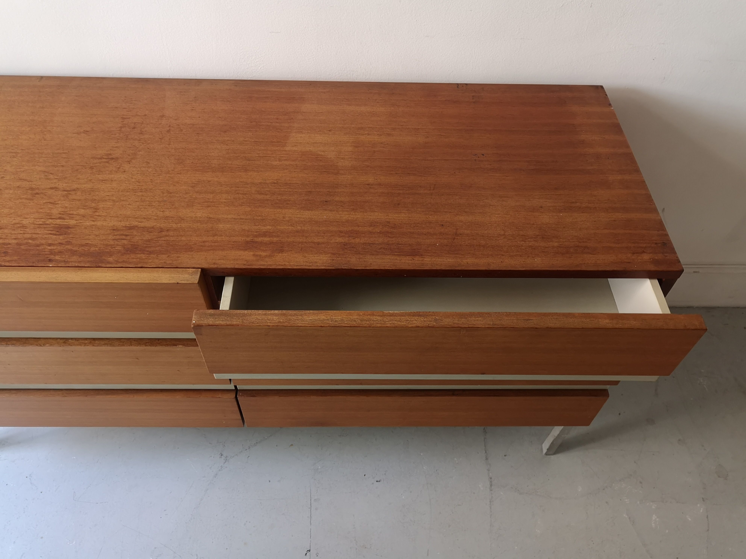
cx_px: 373
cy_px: 280
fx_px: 582
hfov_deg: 65.3
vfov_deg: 51.4
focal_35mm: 27
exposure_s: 1/33.3
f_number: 1.8
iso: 125
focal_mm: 3.95
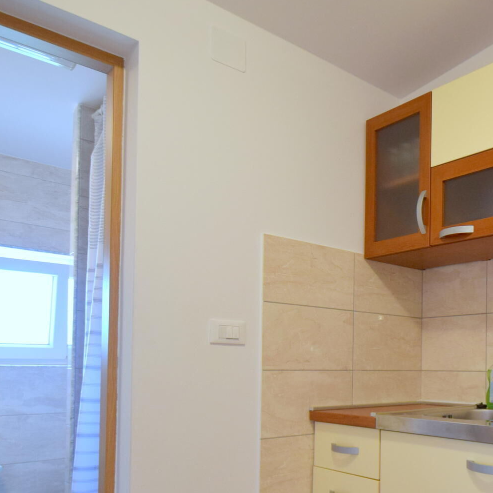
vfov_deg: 51.2
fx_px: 500
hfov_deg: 45.5
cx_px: 478
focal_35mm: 31
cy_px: 341
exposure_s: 1/80
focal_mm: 10
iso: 400
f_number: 4.5
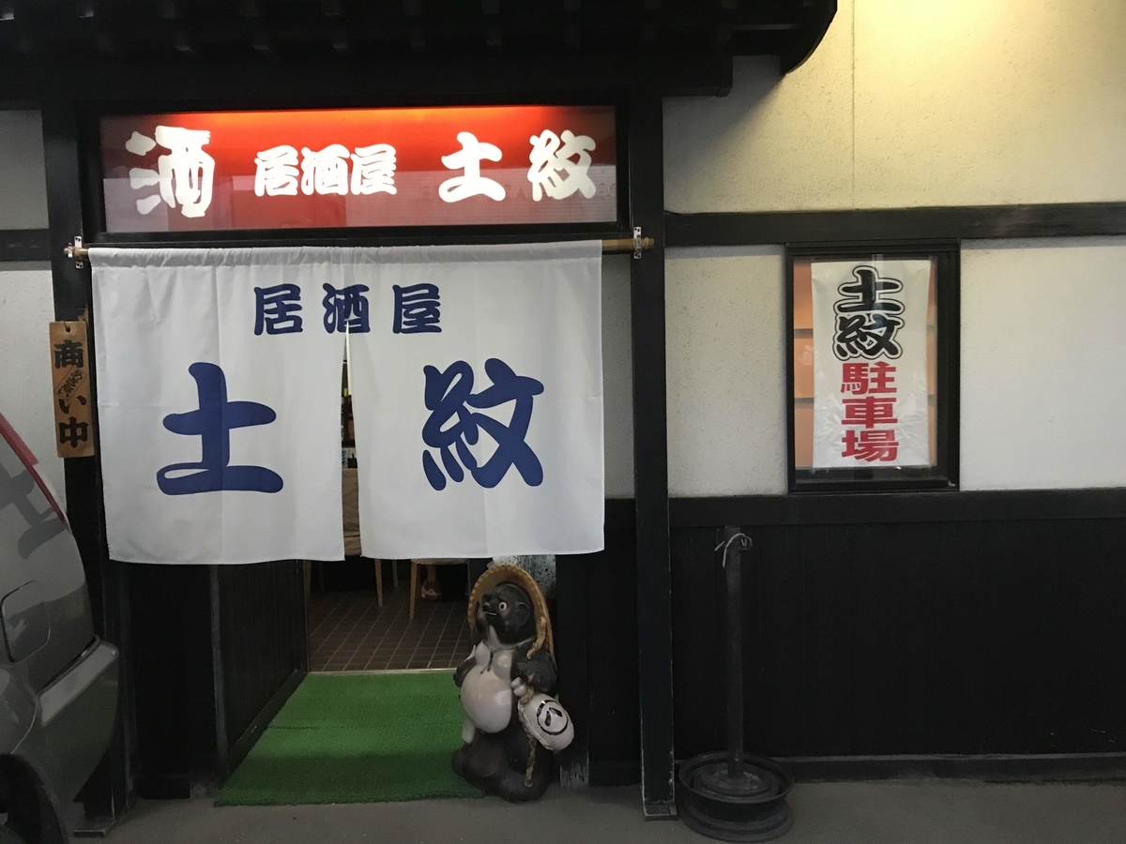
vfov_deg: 49.7
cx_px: 563
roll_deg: +1.8
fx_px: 911
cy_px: 422
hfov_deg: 63.4
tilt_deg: -4.5
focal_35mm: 28
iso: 80
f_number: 1.8
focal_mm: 3.99
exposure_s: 1/17
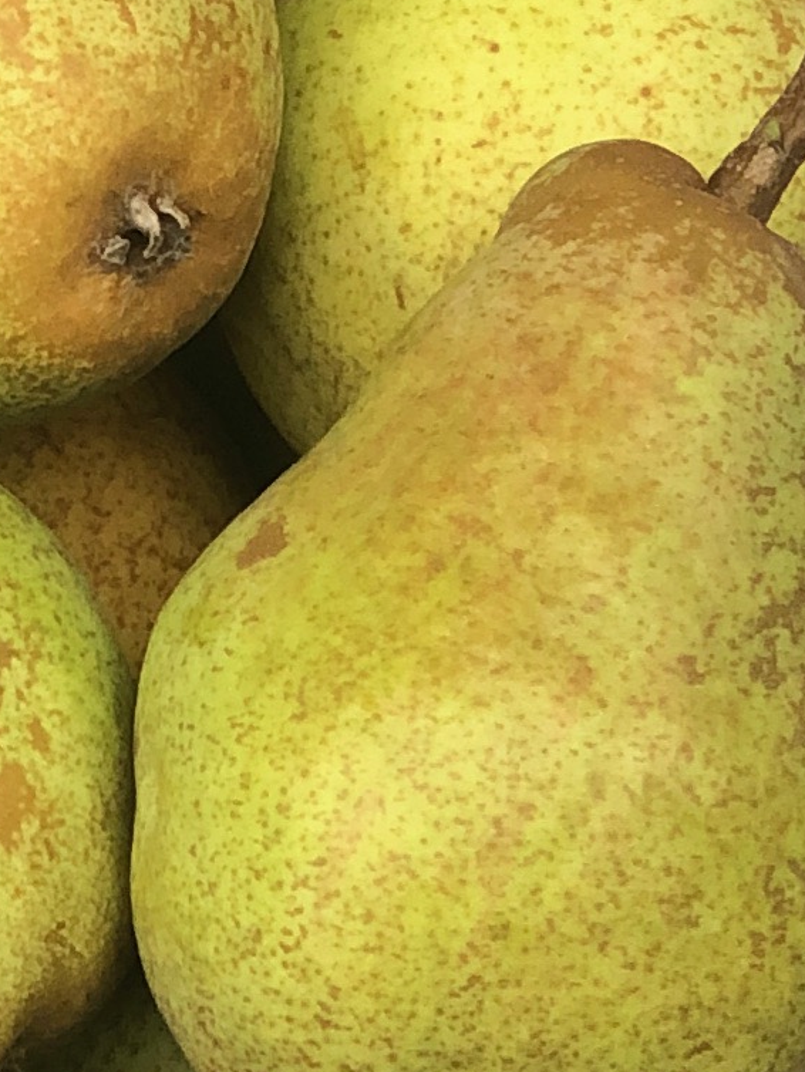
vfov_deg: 7.1
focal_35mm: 278
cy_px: -341
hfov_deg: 5.3
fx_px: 8615
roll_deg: +0.4
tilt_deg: -24.7
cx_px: 357
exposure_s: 1/120
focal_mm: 6
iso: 25
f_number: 2.4
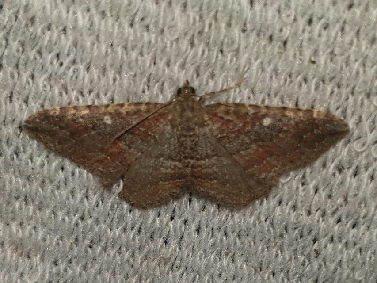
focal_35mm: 26
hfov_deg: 67.3
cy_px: 142
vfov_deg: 53.1
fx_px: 283
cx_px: 188
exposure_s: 1/3012
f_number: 1.5
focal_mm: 4.3
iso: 50
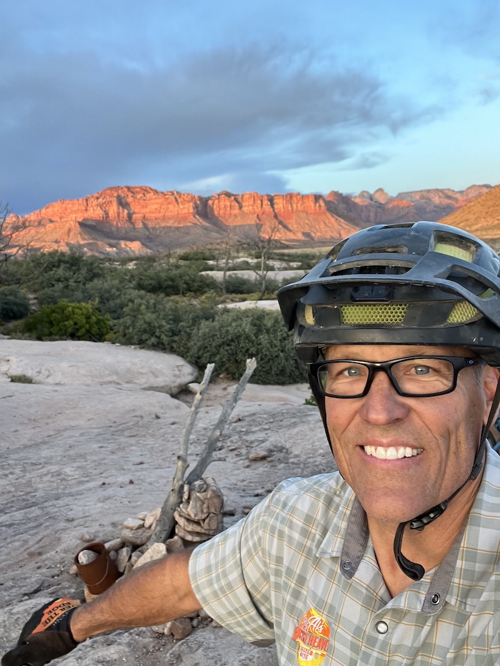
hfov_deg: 46.8
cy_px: 333
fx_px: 578
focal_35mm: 30
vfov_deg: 60.0
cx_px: 250
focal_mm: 2.71
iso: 100
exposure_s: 1/61
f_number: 2.2
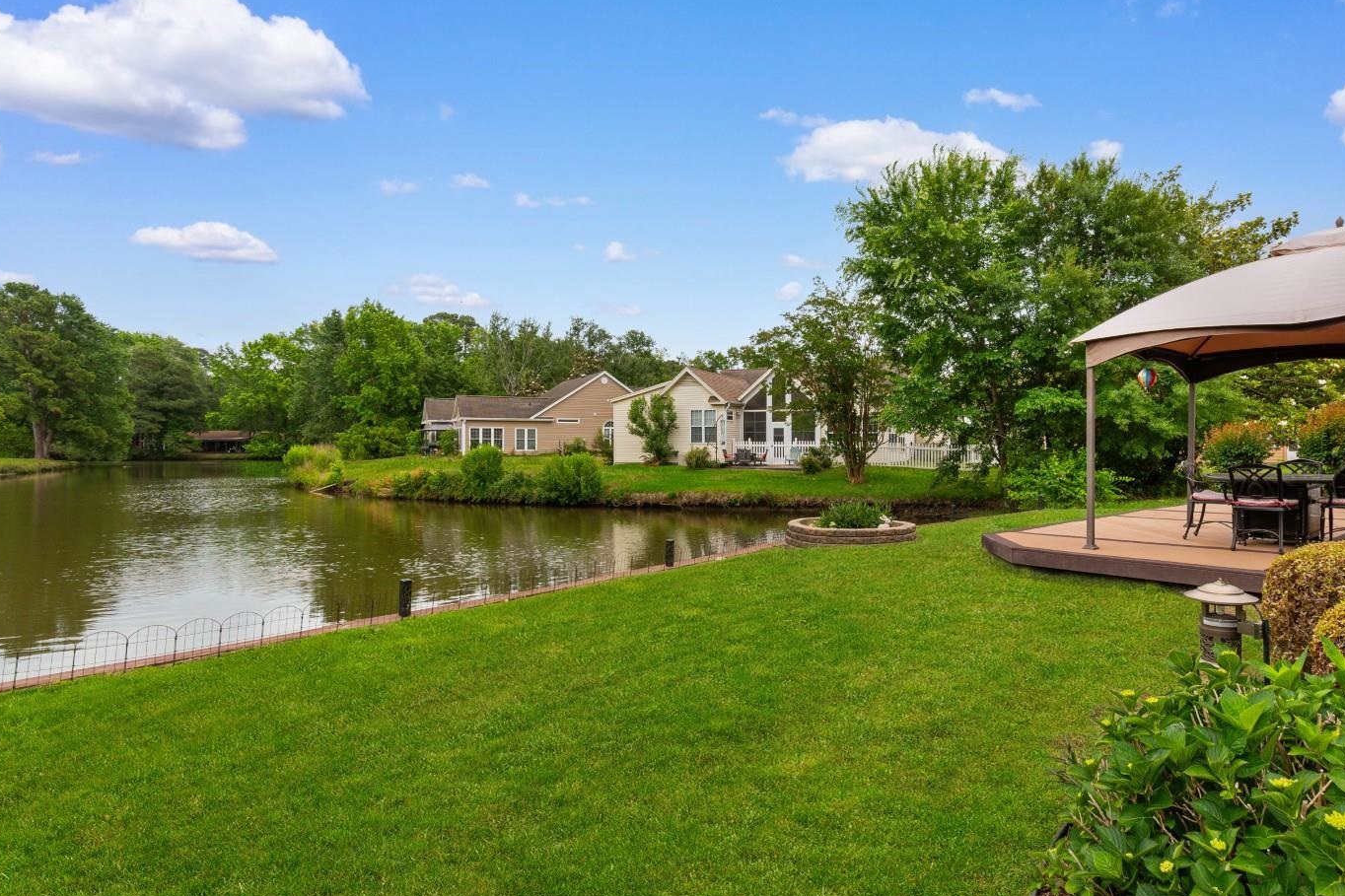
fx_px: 710
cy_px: 432
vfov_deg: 64.5
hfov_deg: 86.4
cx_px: 768
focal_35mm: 19
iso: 100
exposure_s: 1/250
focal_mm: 11
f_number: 8
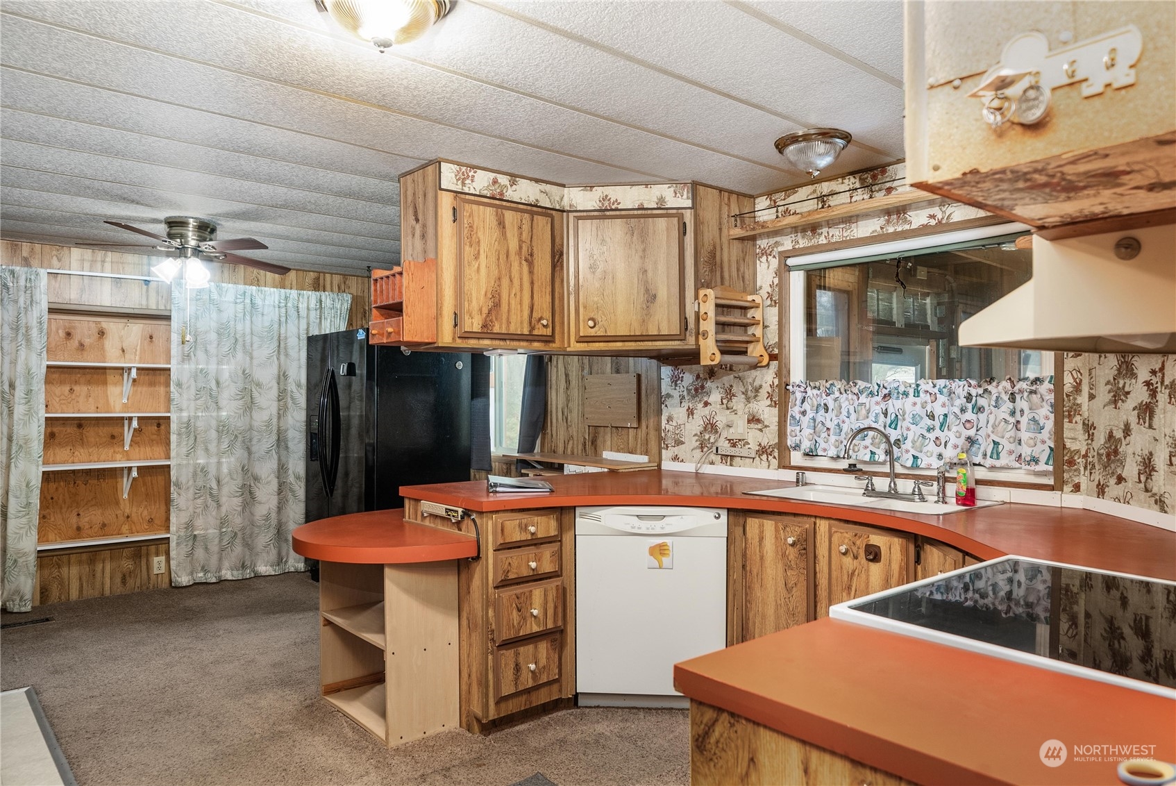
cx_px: 588
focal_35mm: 24
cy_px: 393
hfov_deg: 73.7
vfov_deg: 53.2
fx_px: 785
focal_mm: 24
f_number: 6.3
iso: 640
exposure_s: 1/60
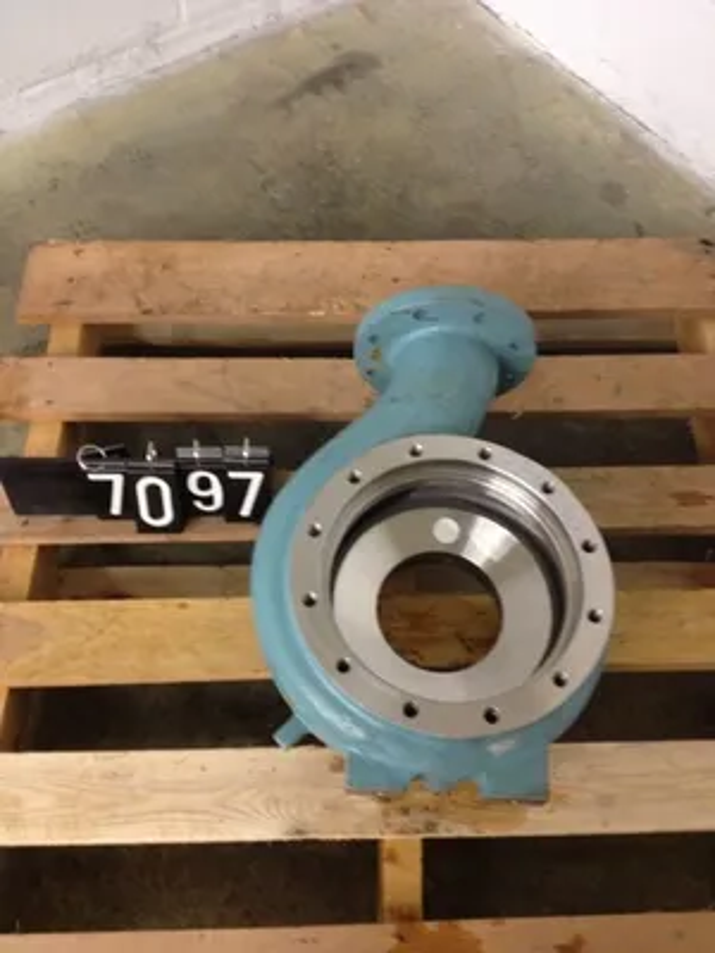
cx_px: 358
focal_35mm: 35
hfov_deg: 40.7
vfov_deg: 52.6
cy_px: 476
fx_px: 964
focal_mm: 4.28
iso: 250
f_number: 2.4
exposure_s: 1/20
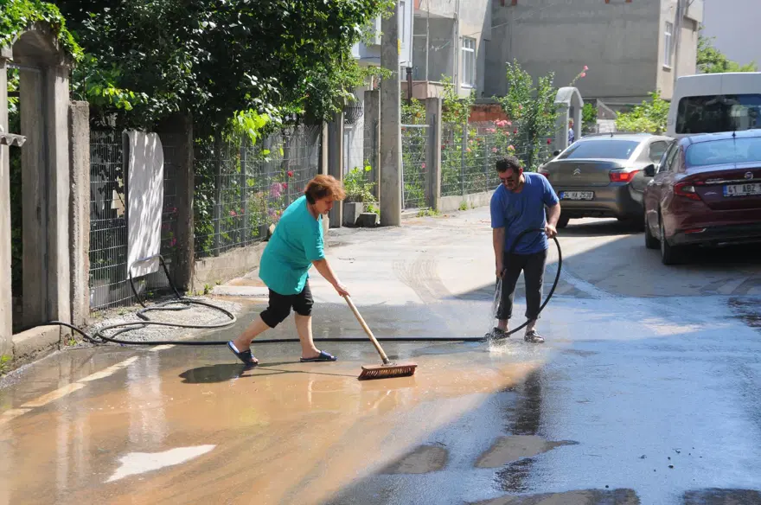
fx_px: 1266
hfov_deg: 33.4
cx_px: 380
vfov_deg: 22.6
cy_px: 252
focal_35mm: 60
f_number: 6.3
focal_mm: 40
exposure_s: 1/400
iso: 320
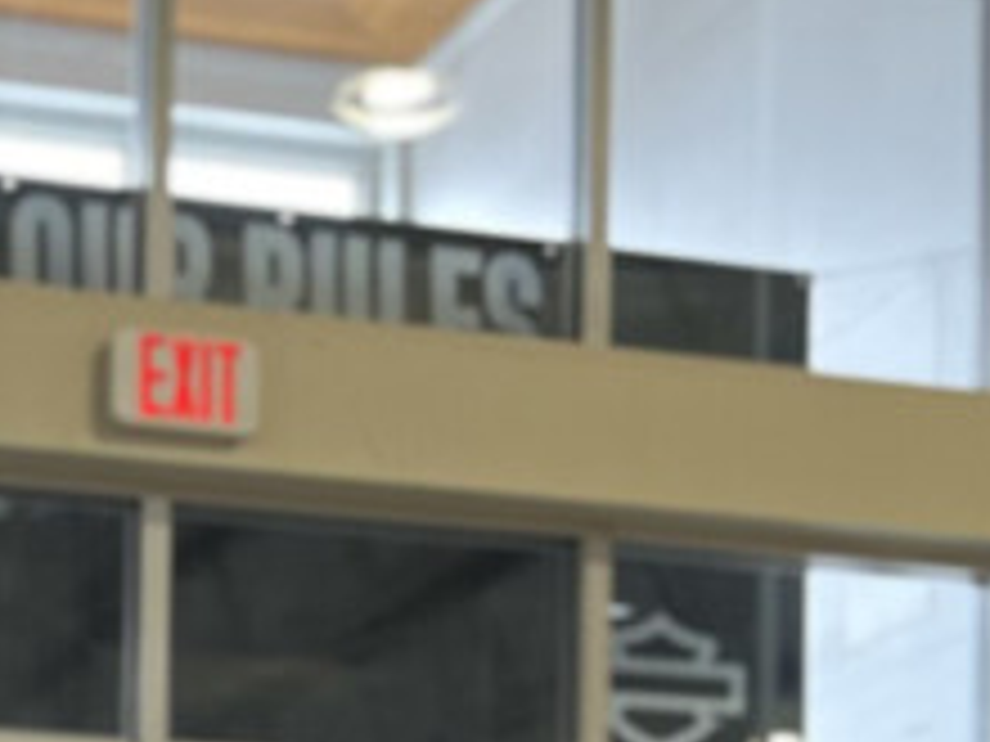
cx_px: 128
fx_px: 3604
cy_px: 1430
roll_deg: -0.4
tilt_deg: +0.6
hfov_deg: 15.5
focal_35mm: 126
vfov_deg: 10.8
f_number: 1.6
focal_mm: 5.1
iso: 125
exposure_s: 1/120
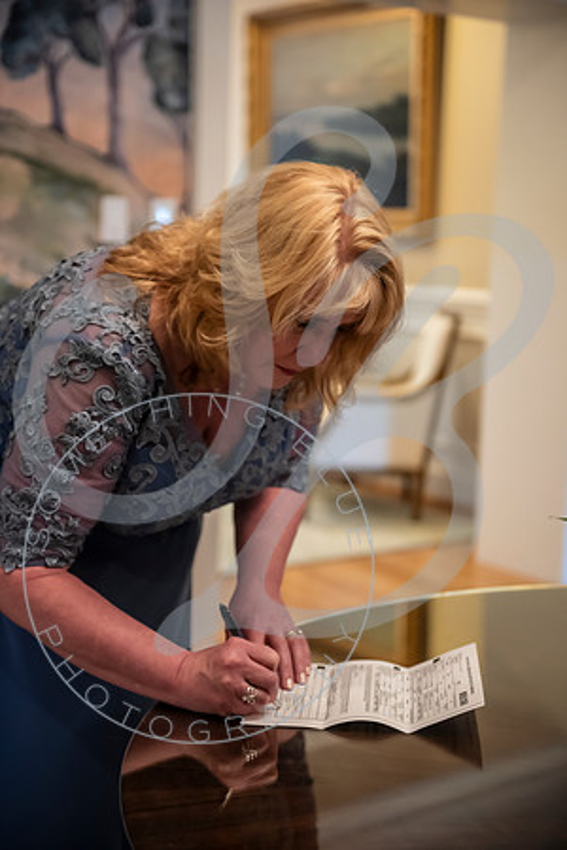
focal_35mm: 60
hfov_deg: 22.6
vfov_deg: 33.4
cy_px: 425
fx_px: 1417
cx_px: 284
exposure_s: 1/125
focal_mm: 60
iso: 2500
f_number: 2.8
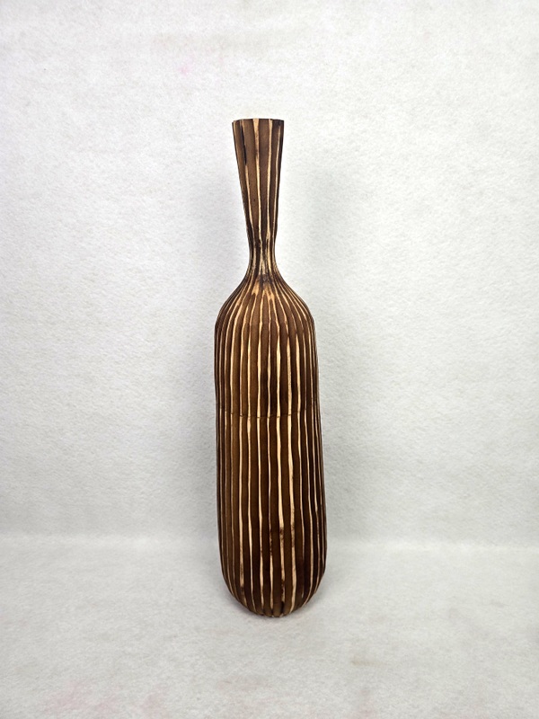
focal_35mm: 23
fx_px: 478
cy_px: 360
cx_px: 270
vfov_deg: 73.9
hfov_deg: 58.9
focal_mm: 6.3
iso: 40
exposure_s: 1/100
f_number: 1.7
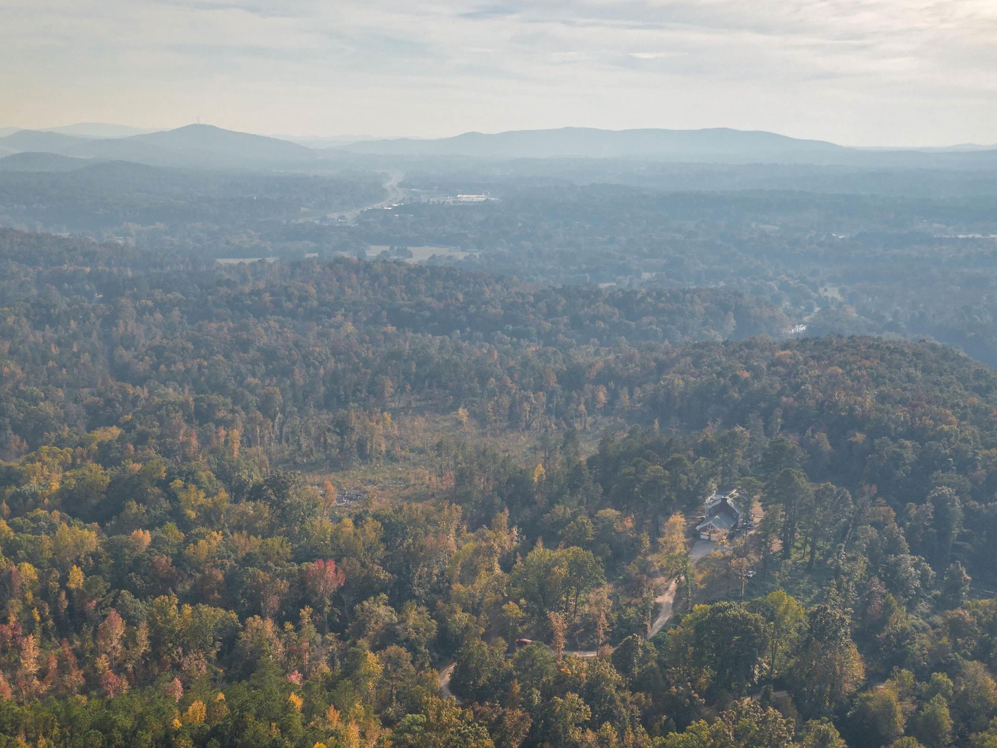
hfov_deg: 47.8
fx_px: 1123
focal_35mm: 39
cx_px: 464
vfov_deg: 36.7
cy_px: 454
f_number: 4.5
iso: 100
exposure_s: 1/500
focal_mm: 10.26
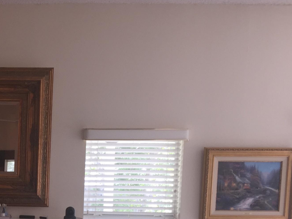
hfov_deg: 27.0
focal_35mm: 66
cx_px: -30
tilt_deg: -5.7
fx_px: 557
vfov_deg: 21.3
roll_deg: -1.6
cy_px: 233
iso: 32
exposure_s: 1/30
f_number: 2.2
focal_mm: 4.15
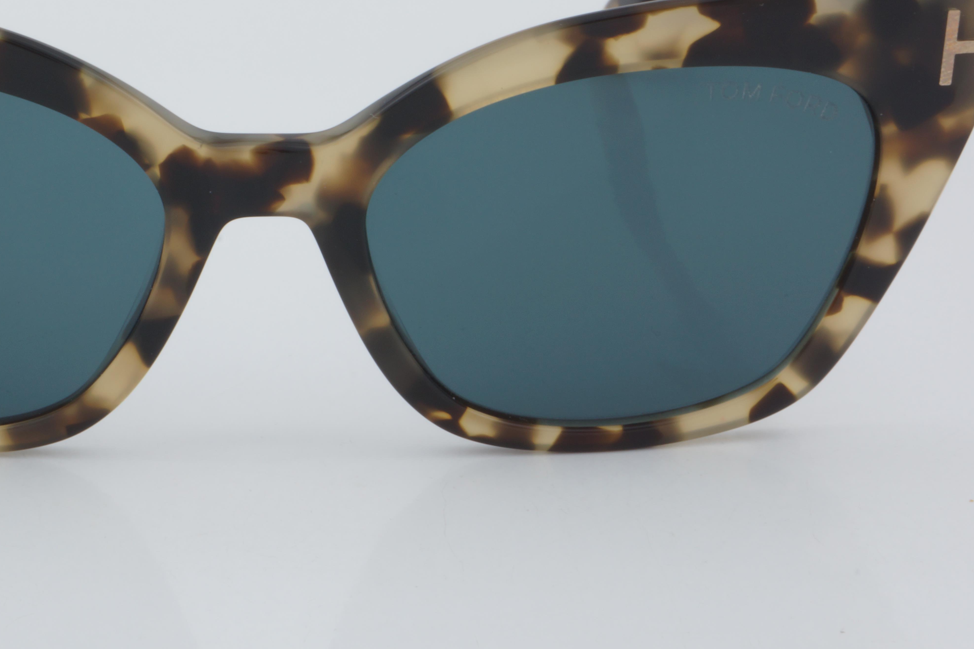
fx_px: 3375
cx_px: 266
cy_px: 200
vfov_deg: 11.0
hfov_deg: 16.4
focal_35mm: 125
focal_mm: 55
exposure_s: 1/3
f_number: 32
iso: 100
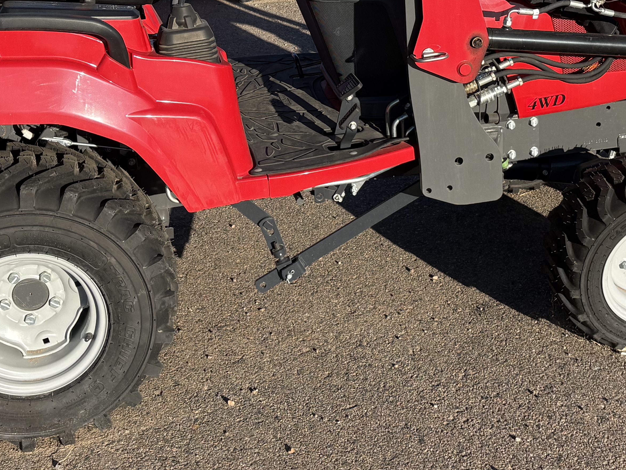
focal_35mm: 63
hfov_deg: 30.7
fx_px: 1139
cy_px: 43
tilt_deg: -16.5
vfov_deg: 22.7
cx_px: 313
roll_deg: +0.6
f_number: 1.6
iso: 50
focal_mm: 5.96
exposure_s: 1/2451
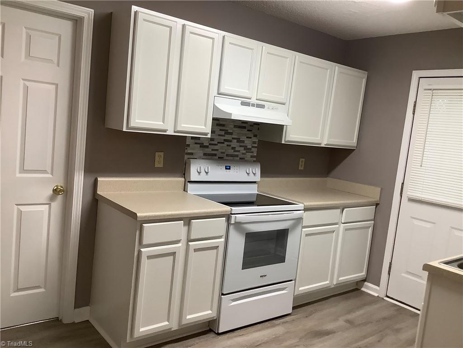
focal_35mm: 31
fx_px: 415
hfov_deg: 58.4
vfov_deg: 45.4
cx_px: 232
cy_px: 174
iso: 100
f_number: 2.4
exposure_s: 1/60
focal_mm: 3.3
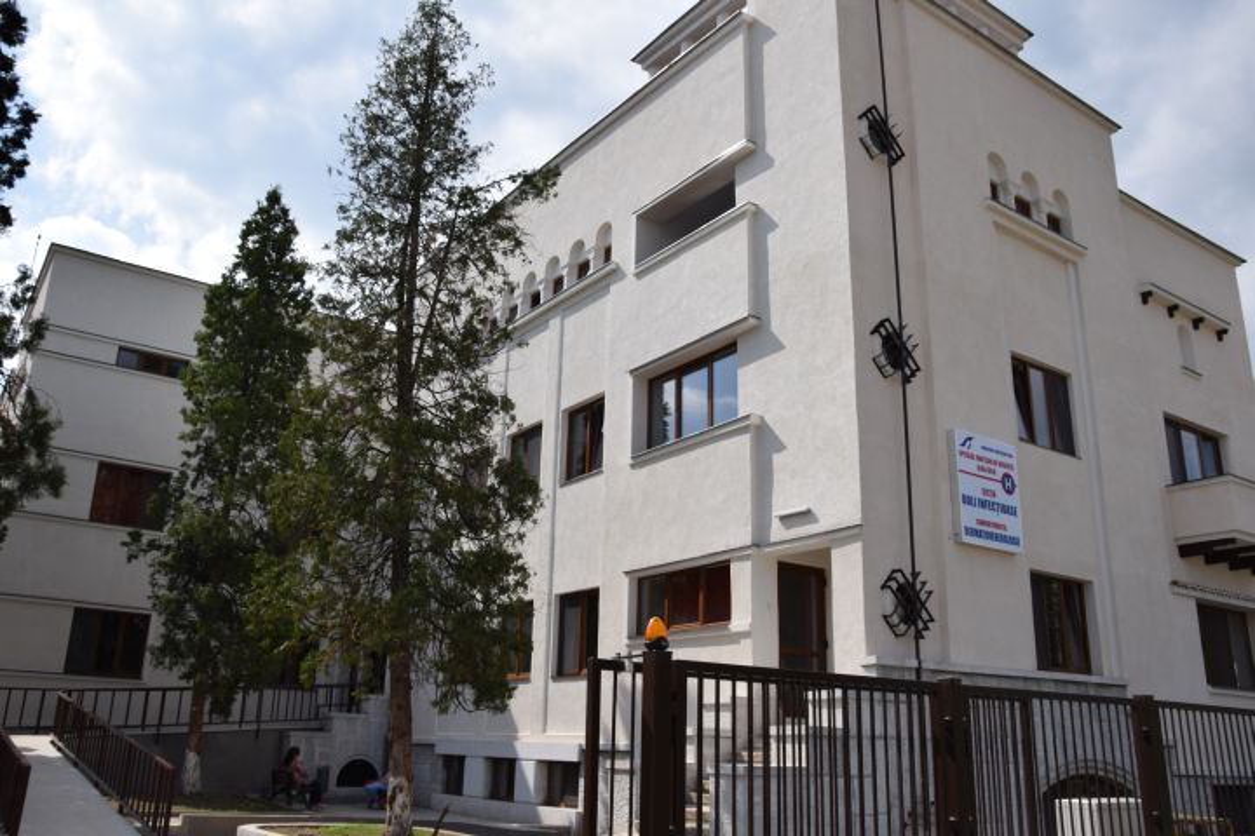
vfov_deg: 41.7
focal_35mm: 32
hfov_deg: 59.5
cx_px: 628
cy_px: 418
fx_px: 1098
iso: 200
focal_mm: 21
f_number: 11
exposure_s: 1/500
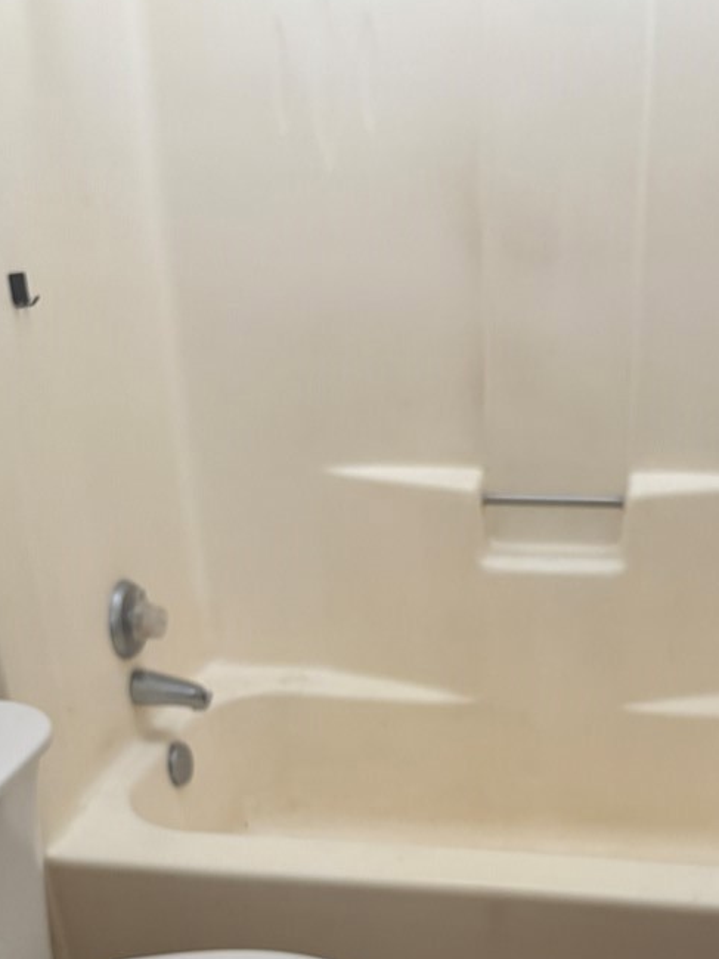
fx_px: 1135
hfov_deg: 34.8
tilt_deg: -23.8
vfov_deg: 44.3
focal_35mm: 41
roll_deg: -0.4
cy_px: 712
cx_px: 487
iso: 320
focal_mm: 5.96
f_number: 1.6
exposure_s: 1/60
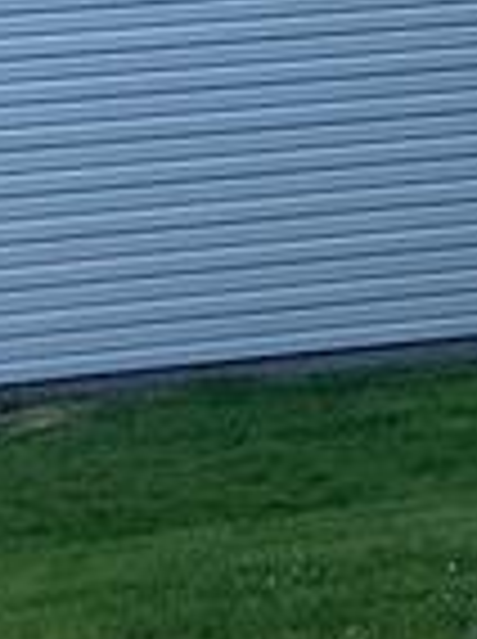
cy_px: -310
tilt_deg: +7.8
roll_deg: +0.1
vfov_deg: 13.3
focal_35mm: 140
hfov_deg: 10.6
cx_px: 189
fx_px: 2580
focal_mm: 3.3
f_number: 2.4
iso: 25
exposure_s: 1/424
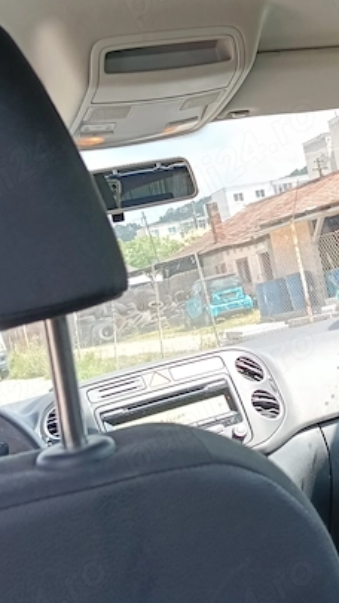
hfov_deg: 20.2
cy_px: 221
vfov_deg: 35.8
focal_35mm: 58
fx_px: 926
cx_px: 323
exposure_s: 1/100
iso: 100
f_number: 1.8
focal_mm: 3.98
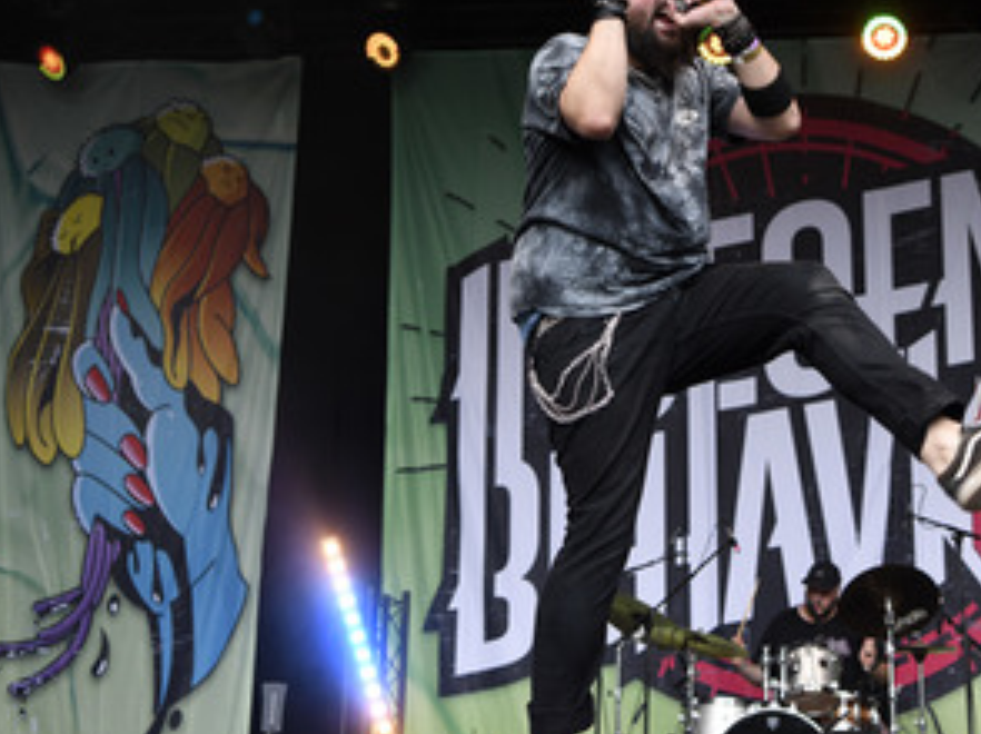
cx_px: 652
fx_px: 1671
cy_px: 350
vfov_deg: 24.8
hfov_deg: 32.5
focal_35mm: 59
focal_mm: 40
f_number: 3.5
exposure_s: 1/640
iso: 800
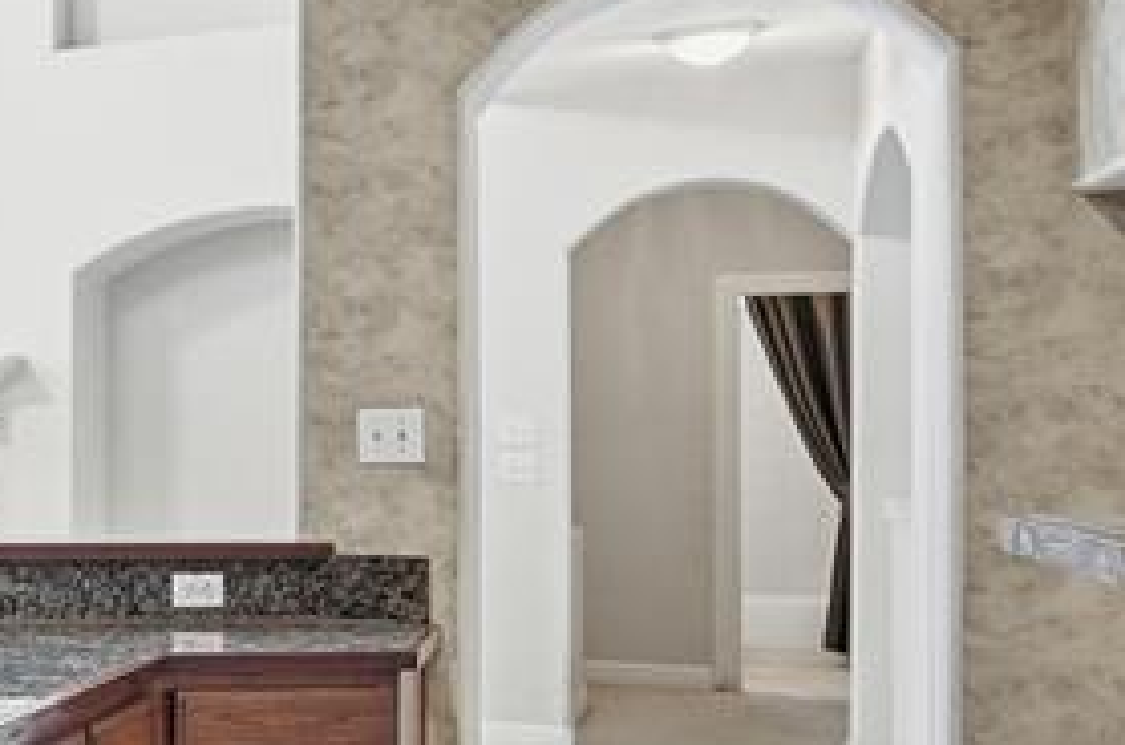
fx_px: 1840
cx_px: -805
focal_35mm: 59
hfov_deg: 22.7
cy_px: 312
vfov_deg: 22.9
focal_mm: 16
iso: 1000
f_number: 7.1
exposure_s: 1/250
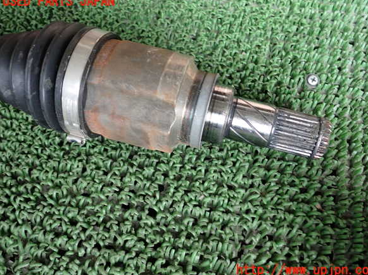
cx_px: 189
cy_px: 136
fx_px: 329
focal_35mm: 31
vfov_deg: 45.4
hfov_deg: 58.4
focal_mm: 5.4
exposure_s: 1/50
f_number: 2.3
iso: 200
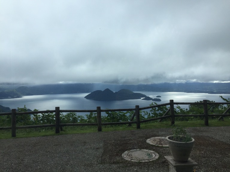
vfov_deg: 48.2
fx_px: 193
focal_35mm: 29
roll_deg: -0.1
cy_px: 86
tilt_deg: -0.3
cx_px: 115
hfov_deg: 61.7
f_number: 2.2
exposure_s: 1/1319
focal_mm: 4.15
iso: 32
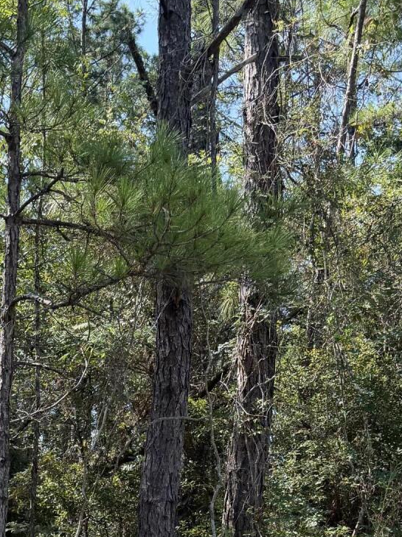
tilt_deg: -0.6
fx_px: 1022
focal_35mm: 66
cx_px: 74
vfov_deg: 27.7
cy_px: 538
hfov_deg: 21.9
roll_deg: +3.3
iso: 100
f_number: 1.78
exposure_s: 1/1046
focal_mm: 6.76
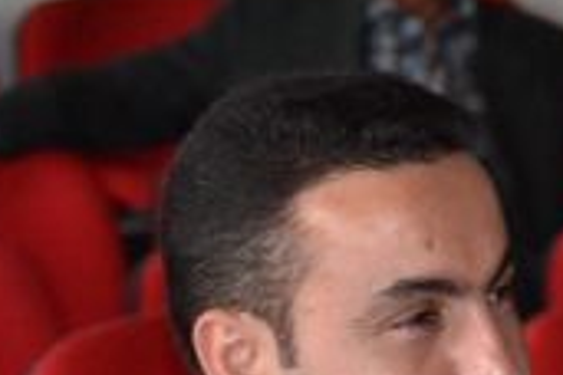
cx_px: 767
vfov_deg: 3.4
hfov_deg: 5.1
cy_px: 513
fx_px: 6333
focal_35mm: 405
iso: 3200
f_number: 4.2
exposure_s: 1/60
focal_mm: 72
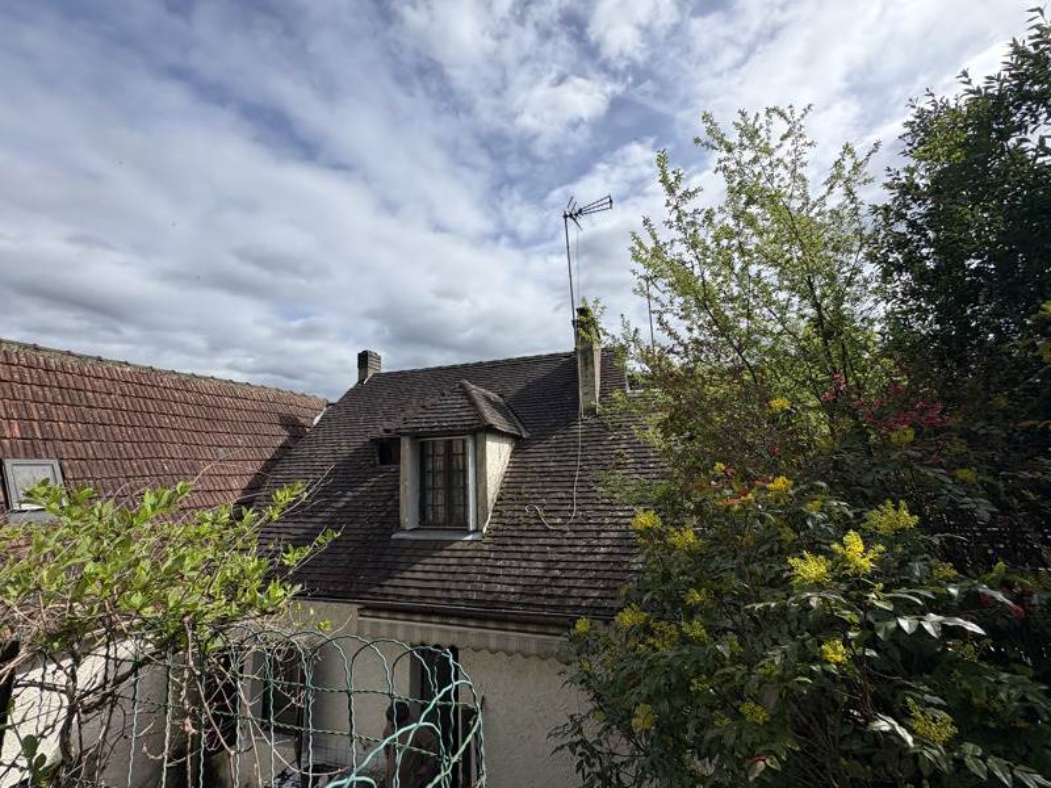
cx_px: 526
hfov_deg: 102.1
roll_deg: +2.4
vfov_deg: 85.7
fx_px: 425
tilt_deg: +9.4
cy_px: 394
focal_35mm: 14
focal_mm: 2.22
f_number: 2.2
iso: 50
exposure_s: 1/2674
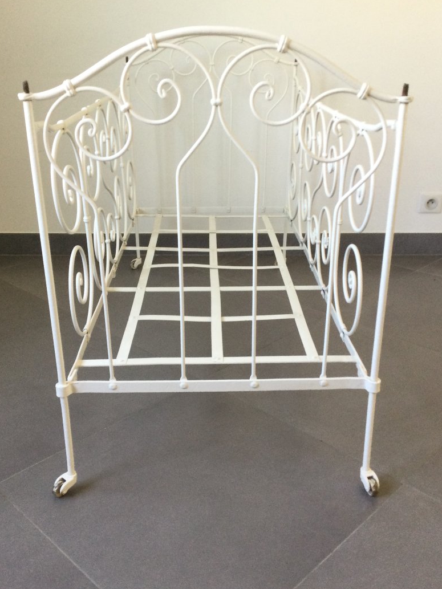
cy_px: 308
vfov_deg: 51.3
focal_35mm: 36
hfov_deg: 39.7
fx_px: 613
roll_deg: -0.3
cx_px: 208
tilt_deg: -22.2
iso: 50
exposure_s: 1/33
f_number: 2.4
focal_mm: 3.3
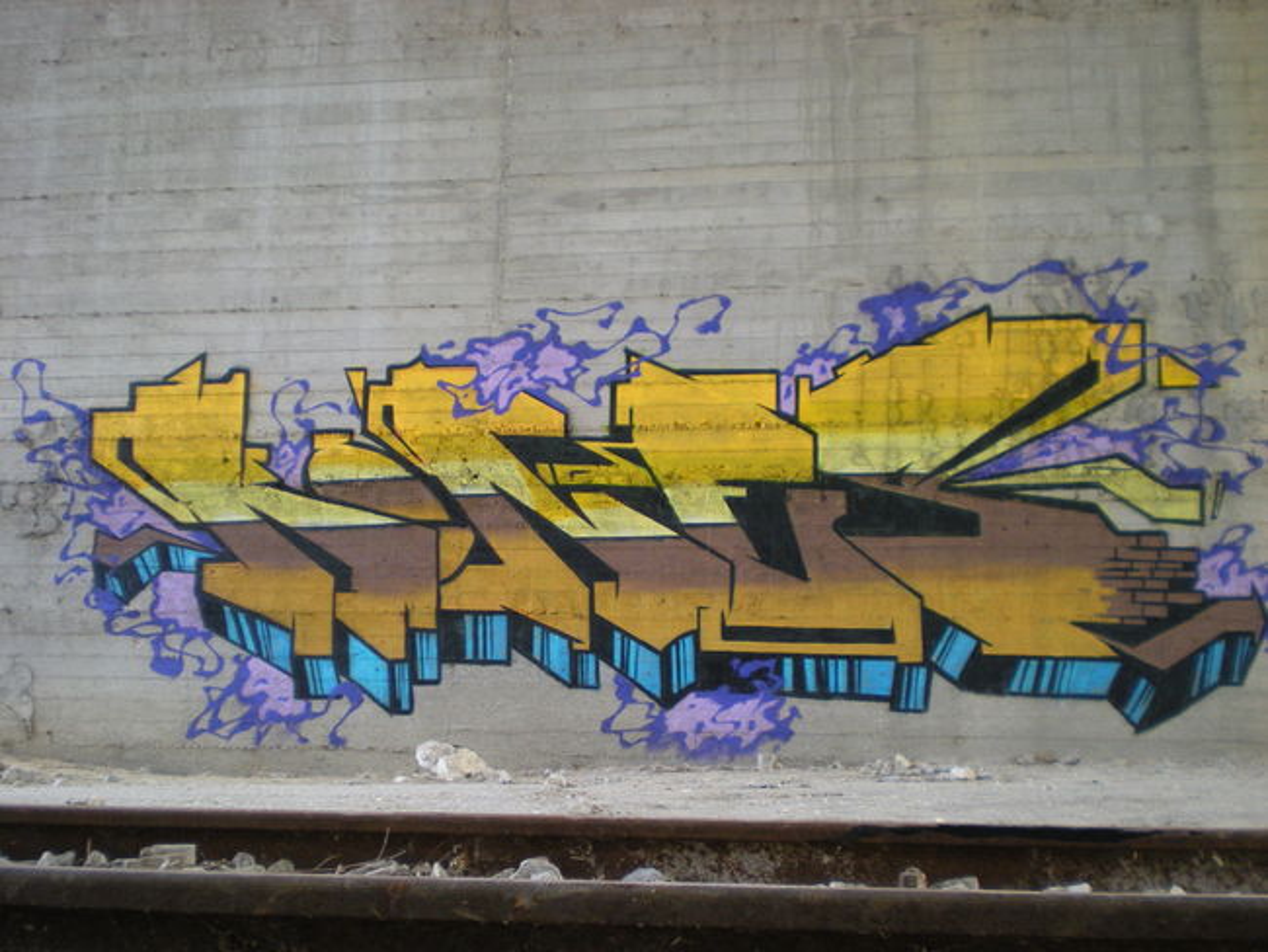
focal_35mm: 44
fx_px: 1612
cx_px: 634
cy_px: 476
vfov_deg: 32.9
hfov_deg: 42.9
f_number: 3.5
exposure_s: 1/60.4
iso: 148
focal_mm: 7.4
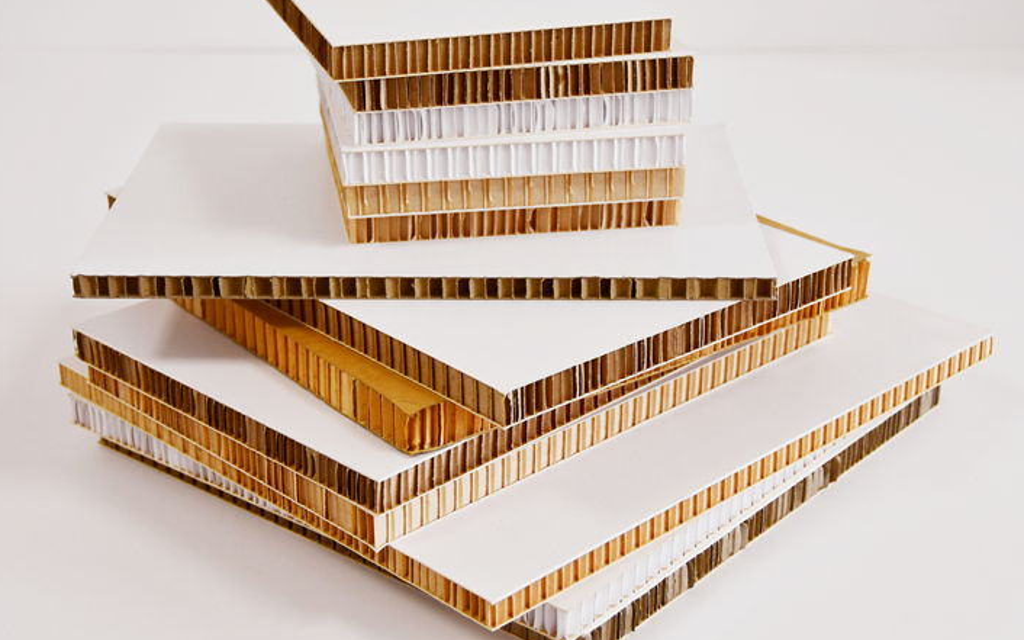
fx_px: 1814
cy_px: 313
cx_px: 512
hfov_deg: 31.5
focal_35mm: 65
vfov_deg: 20.0
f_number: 4.5
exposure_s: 1/250
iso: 560
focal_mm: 40
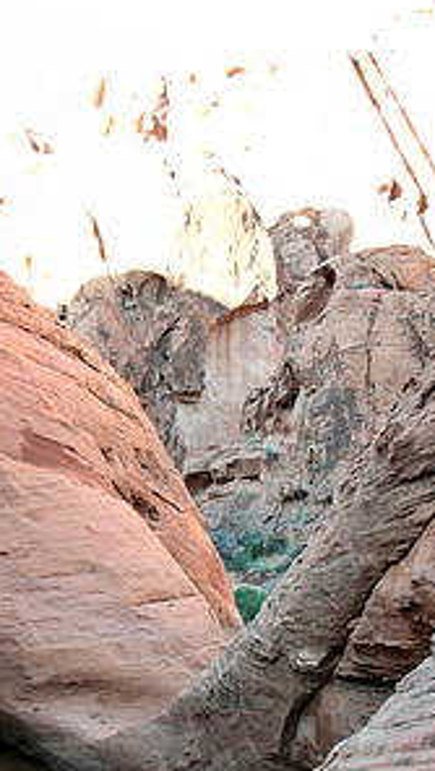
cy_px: 573
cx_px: 164
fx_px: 1187
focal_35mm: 58
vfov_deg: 35.2
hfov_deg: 20.7
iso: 50
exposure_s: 1/32
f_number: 3
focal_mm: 5.8
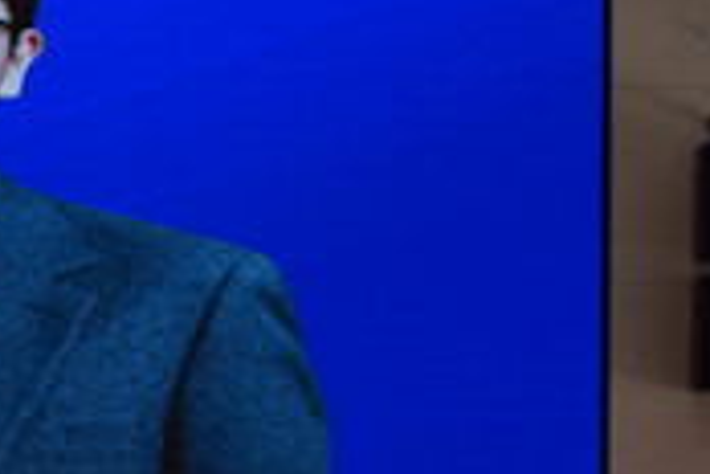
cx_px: -522
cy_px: 590
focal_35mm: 152
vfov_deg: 8.9
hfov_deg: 12.5
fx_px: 2998
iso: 400
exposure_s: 1/40
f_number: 7.1
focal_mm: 22
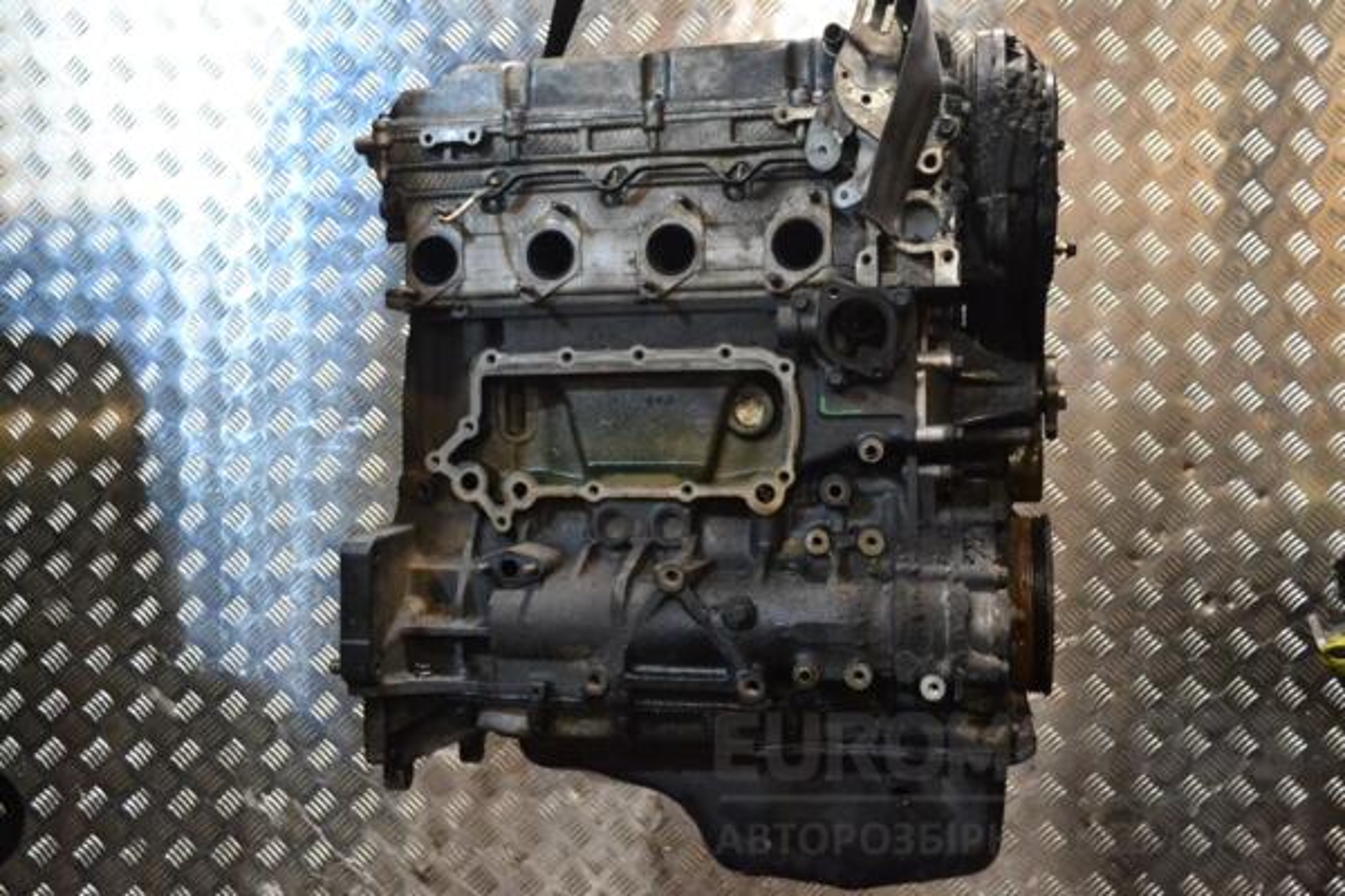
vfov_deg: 40.0
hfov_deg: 57.2
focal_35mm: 33
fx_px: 1233
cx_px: 672
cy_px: 448
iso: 3200
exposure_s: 1/125
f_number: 5.6
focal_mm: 22
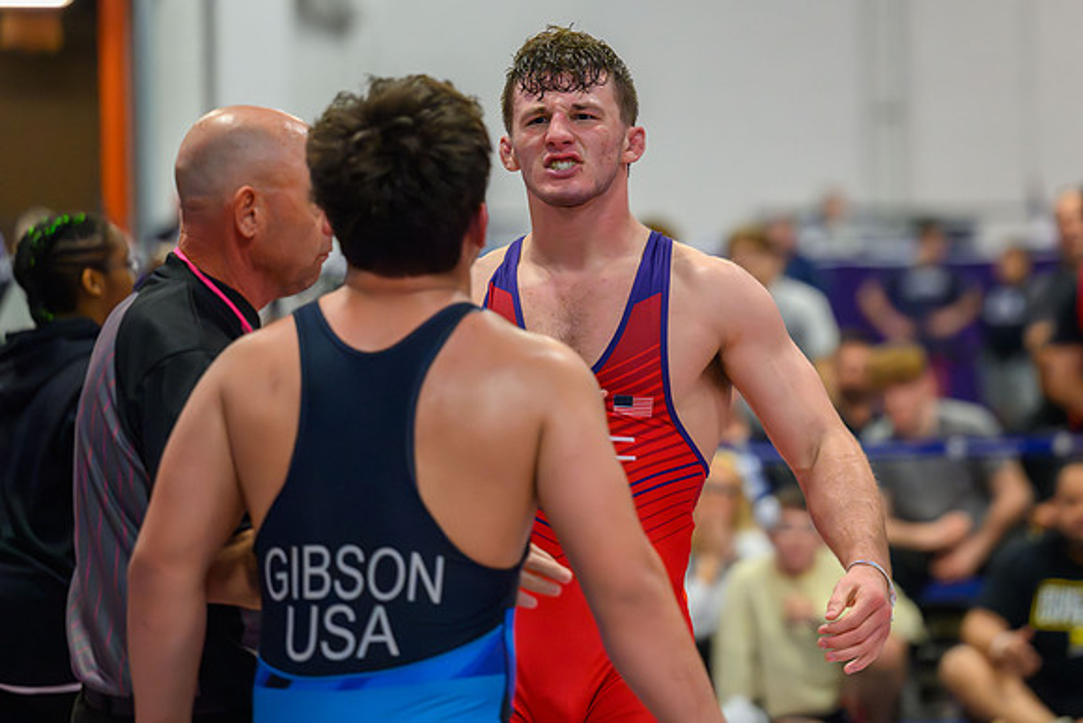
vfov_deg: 7.8
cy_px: 283
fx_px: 5265
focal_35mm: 175
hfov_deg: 11.7
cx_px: 677
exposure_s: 1/800
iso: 12800
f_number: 2.8
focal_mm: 140
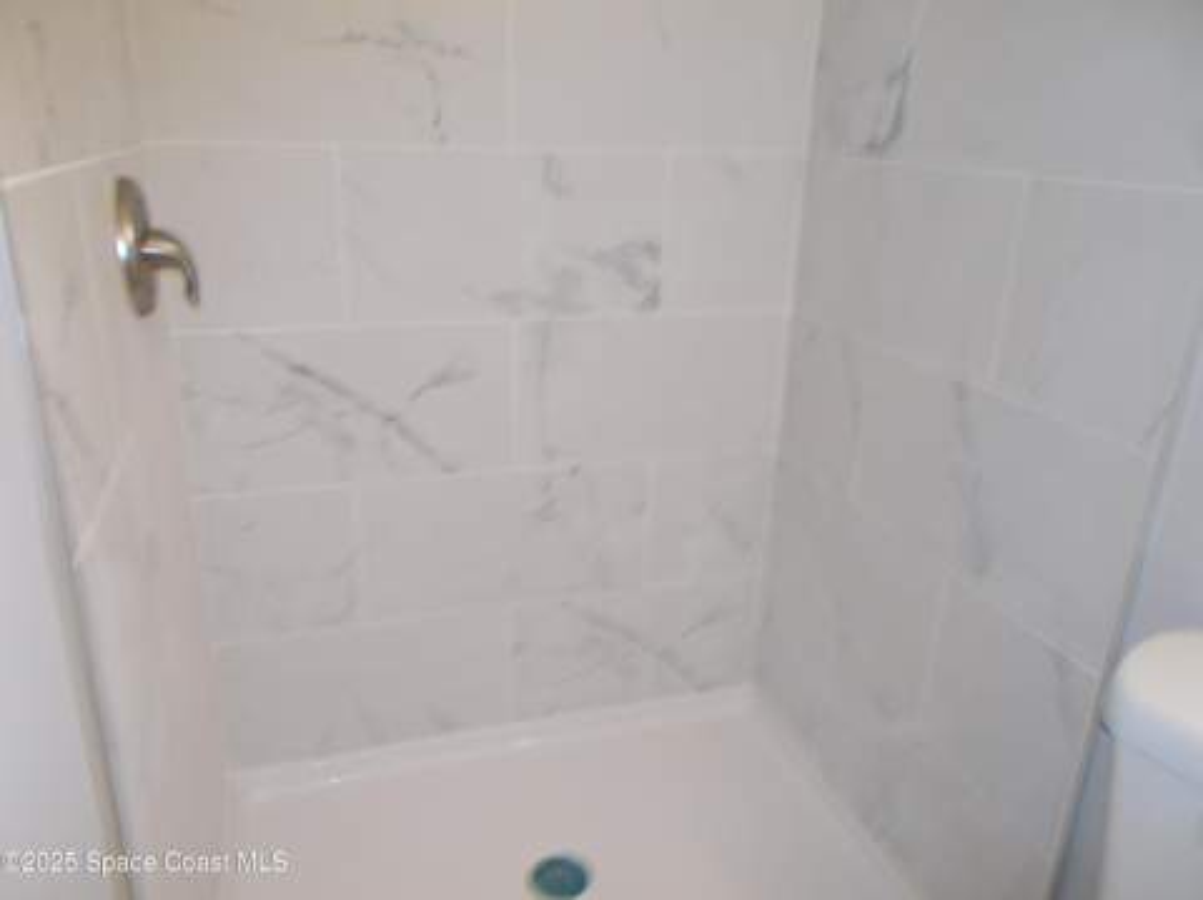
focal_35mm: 26
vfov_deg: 53.0
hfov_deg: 67.4
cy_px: 450
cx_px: 602
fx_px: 903
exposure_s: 1/25
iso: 200
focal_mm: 4.6
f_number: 3.2
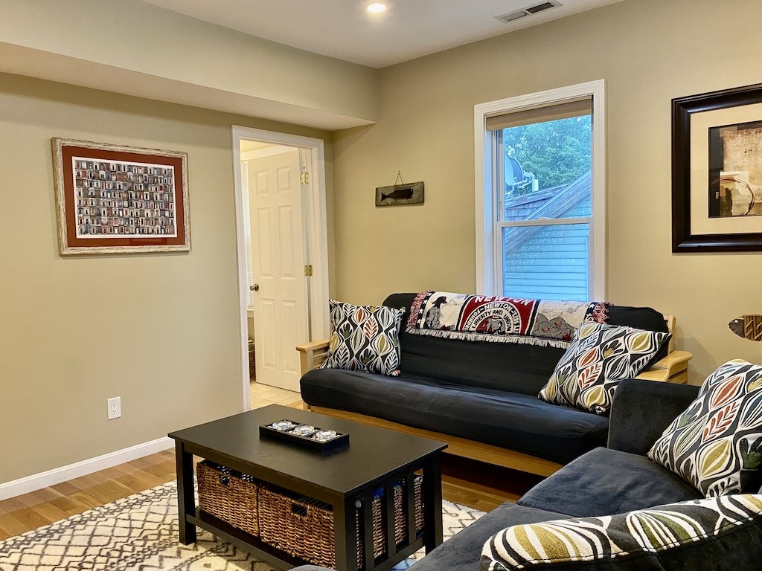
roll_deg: +1.6
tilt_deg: -3.8
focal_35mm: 26
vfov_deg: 53.1
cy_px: 286
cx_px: 381
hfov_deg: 67.3
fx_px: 572
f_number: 1.8
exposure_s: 1/59
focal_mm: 4.25
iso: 200
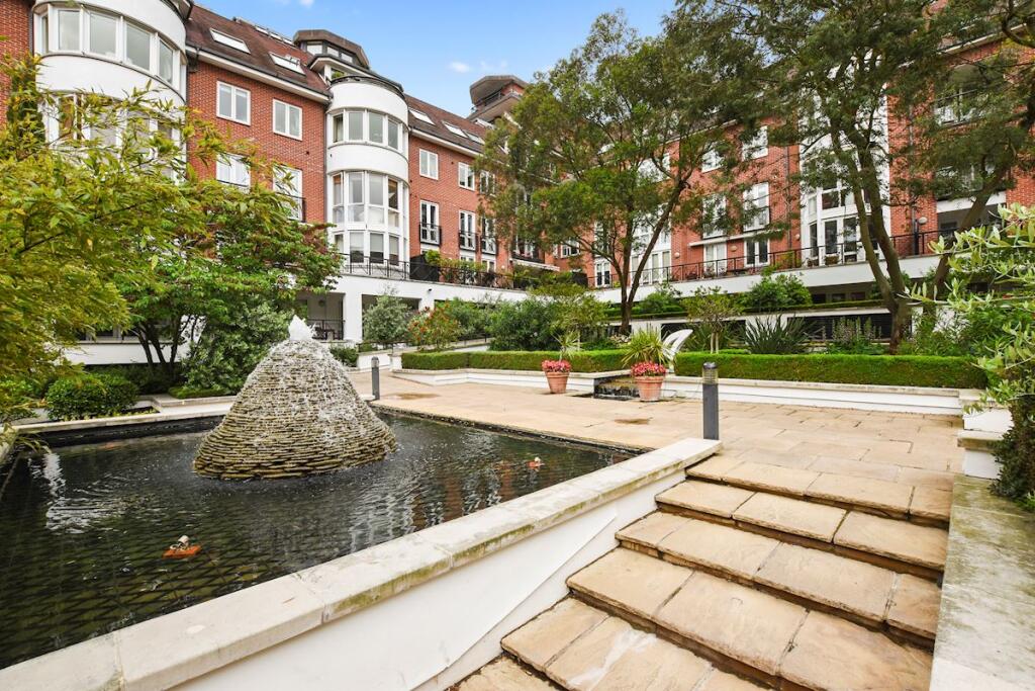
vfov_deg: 77.3
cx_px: 518
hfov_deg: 100.4
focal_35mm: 15
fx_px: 431
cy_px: 346
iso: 200
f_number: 11
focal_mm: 10
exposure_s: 1/125
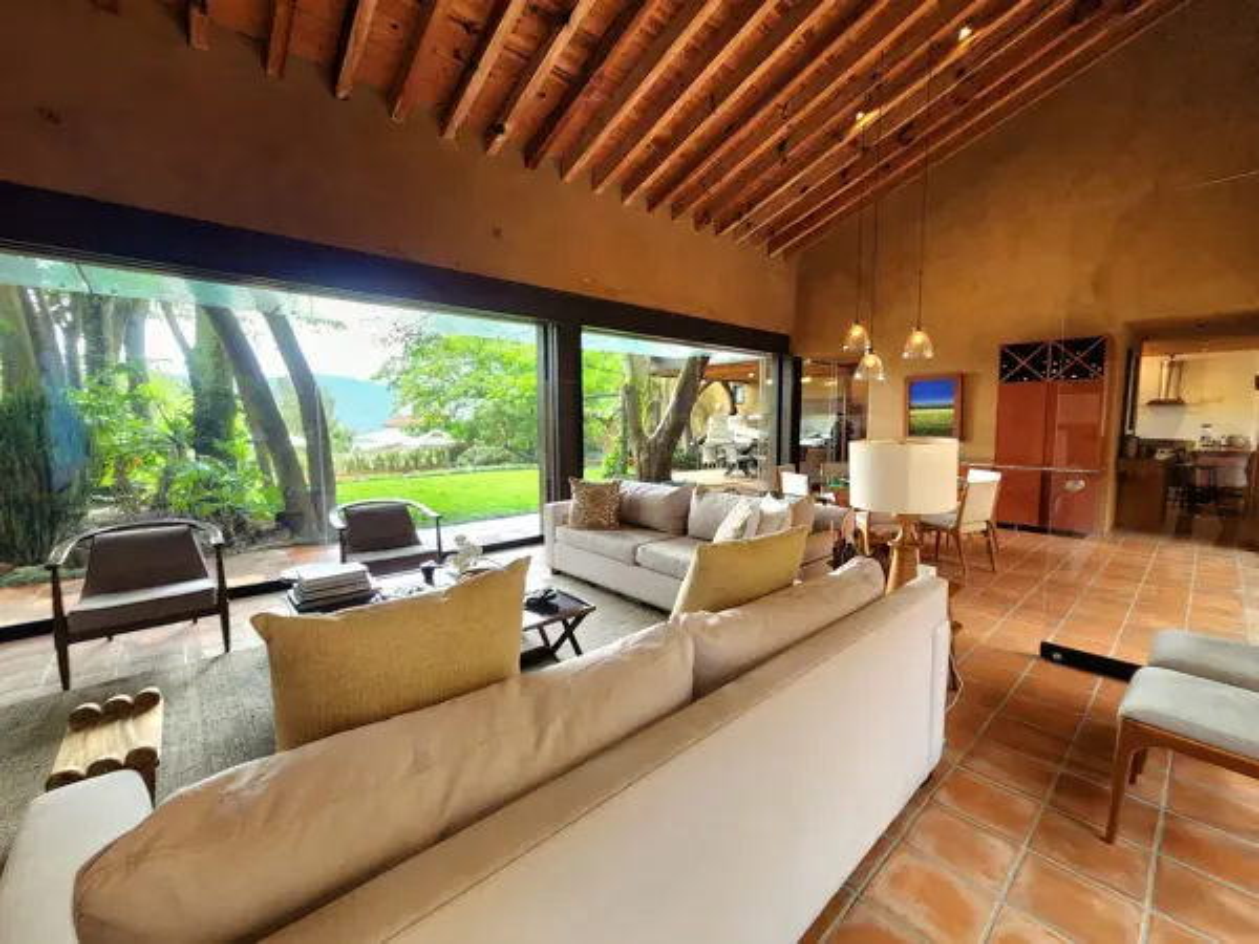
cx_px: 630
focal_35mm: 13
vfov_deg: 89.9
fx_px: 473
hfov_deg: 106.2
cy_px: 472
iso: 125
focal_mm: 2.2
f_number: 2.2
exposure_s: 1/60.2
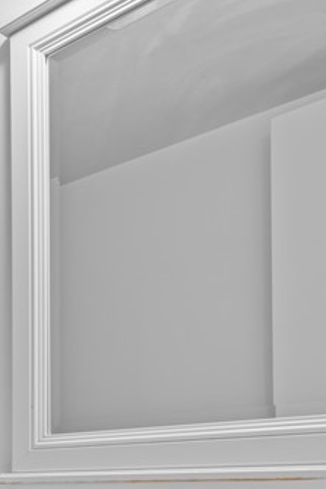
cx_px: -263
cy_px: 486
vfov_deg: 34.8
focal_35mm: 52
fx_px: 706
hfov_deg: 19.4
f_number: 8
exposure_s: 1.6
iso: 100
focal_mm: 16
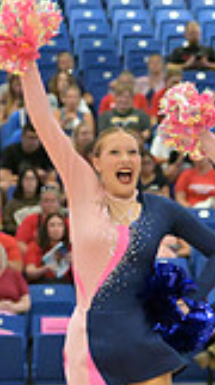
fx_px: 3198
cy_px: 302
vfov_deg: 6.9
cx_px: 612
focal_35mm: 314
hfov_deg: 3.8
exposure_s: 1/1000
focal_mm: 83
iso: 10000
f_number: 2.8
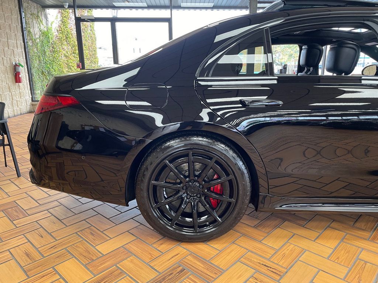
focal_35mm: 26
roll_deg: +1.3
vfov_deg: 53.1
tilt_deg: -14.7
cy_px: 142
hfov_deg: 67.3
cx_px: 189
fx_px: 284
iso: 100
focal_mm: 4.2
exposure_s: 1/60
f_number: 1.6
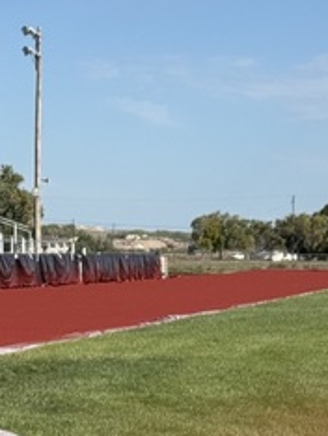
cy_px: 624
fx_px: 2648
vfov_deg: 9.2
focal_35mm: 210
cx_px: 263
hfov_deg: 7.1
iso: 64
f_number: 1.78
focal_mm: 6.76
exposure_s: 1/4587
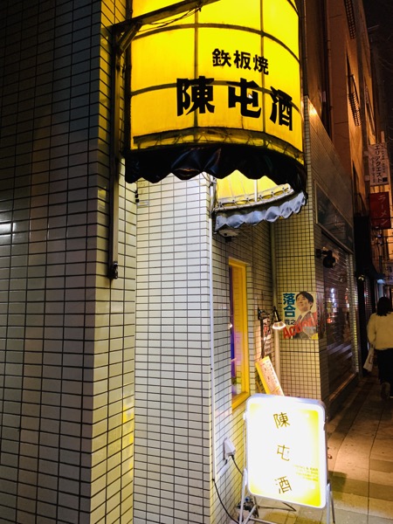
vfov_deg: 67.3
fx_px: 394
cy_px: 262
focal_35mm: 26
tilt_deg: +6.7
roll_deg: -0.5
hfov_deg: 53.1
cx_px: 196
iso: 320
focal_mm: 4.25
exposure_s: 1/33
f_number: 1.8
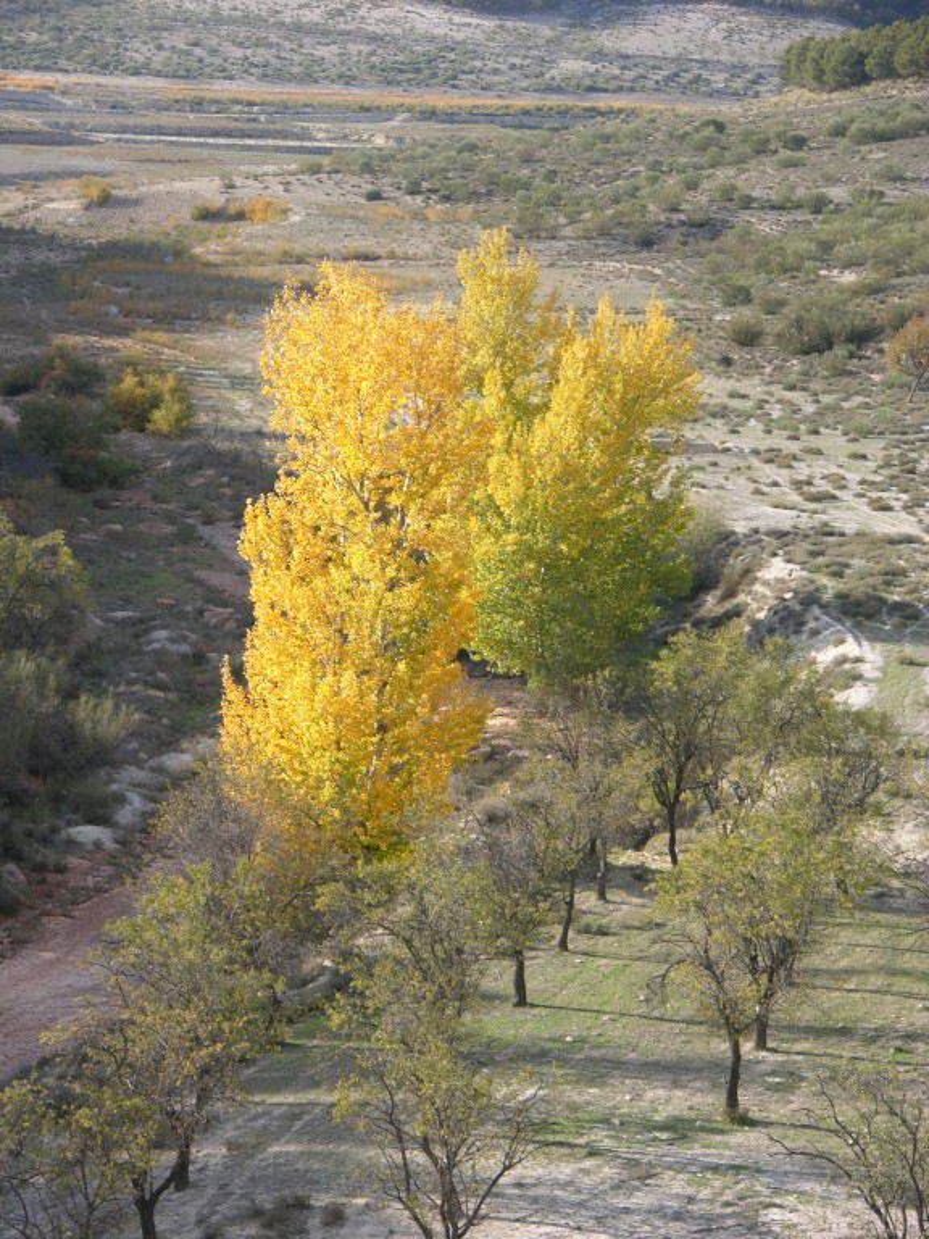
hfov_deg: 11.4
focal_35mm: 130
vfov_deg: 15.2
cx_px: 464
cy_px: 620
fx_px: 4652
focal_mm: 31.9
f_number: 3.8
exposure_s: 1/156
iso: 50
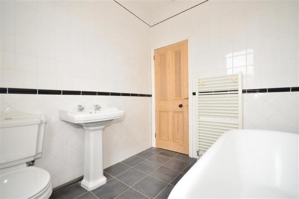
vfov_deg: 77.3
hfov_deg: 100.4
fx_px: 125
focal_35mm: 15
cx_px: 150
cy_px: 100
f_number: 5.6
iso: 400
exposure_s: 1/20
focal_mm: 10
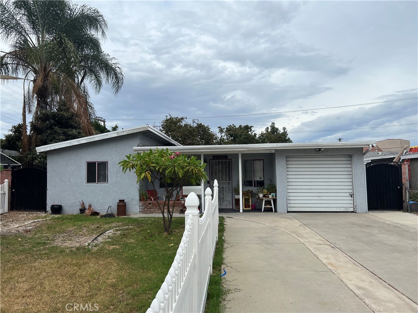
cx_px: 209
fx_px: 314
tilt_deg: +3.6
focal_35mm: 26
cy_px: 156
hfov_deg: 67.3
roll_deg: +0.5
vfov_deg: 53.1
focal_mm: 5.7
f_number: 1.5
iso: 50
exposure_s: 1/4831
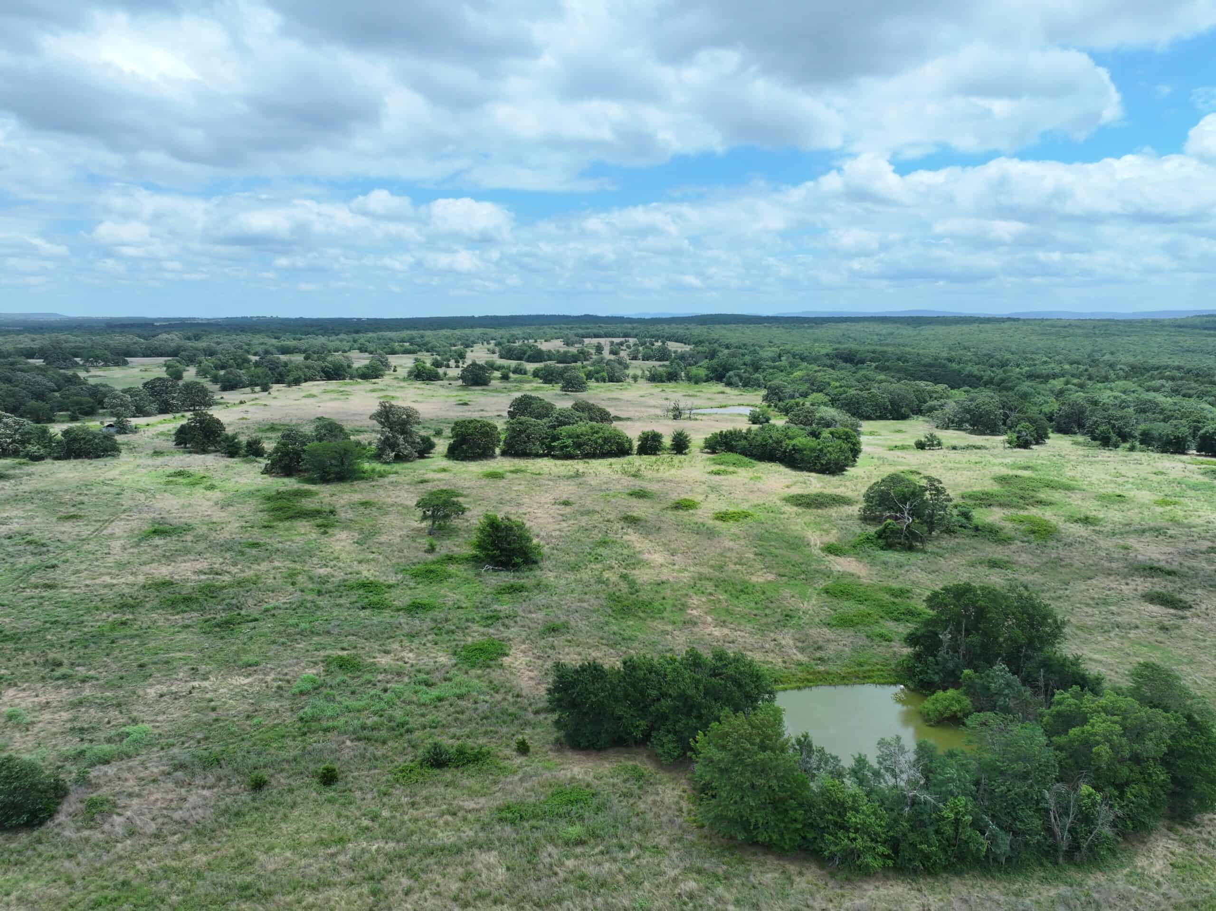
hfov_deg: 71.6
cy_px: 456
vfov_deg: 56.8
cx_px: 608
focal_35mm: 24
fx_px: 843
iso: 190
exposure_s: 1/2000
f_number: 2.8
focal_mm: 12.29
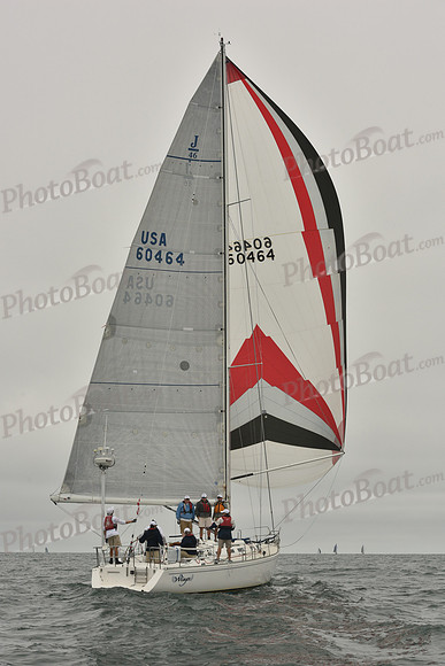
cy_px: 333
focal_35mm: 70
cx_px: 222
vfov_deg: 28.8
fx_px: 1297
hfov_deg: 19.5
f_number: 11
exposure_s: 1/800
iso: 320
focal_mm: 70
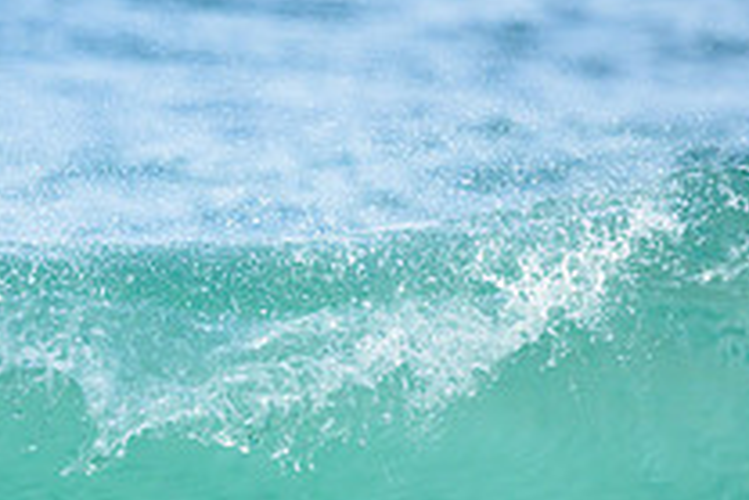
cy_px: 557
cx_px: 91
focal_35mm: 3065
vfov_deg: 0.4
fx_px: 63811
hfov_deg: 0.7
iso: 400
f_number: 6.3
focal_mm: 800
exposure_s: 1/2500
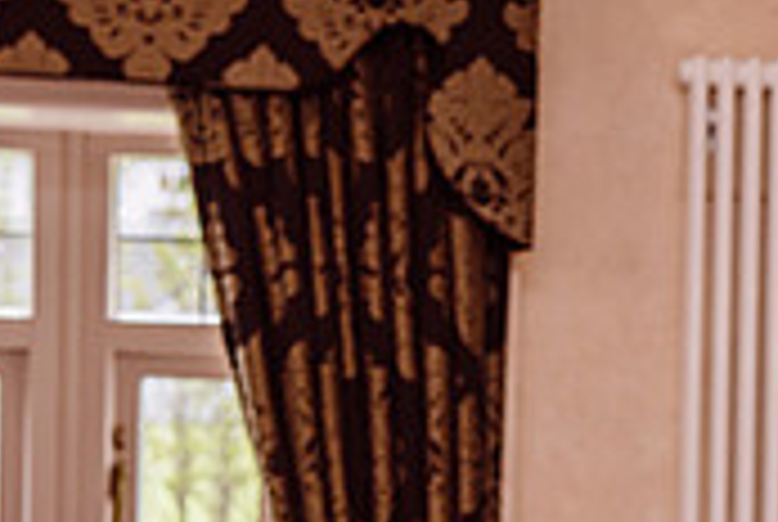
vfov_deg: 6.8
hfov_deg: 9.9
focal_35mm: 201
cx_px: 1129
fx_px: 4351
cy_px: 569
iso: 400
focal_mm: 60
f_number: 5.6
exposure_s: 1/100
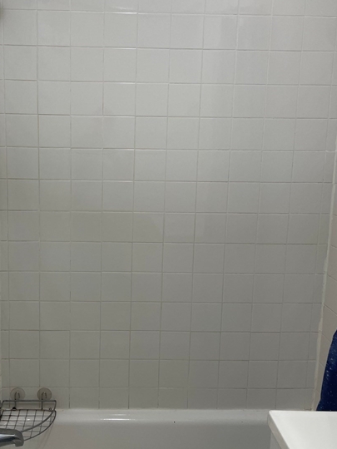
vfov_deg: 50.1
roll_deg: -0.6
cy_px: 216
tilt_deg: -9.1
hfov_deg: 38.1
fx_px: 480
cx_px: 104
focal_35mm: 37
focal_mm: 4.2
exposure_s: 1/120
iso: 100
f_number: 1.6
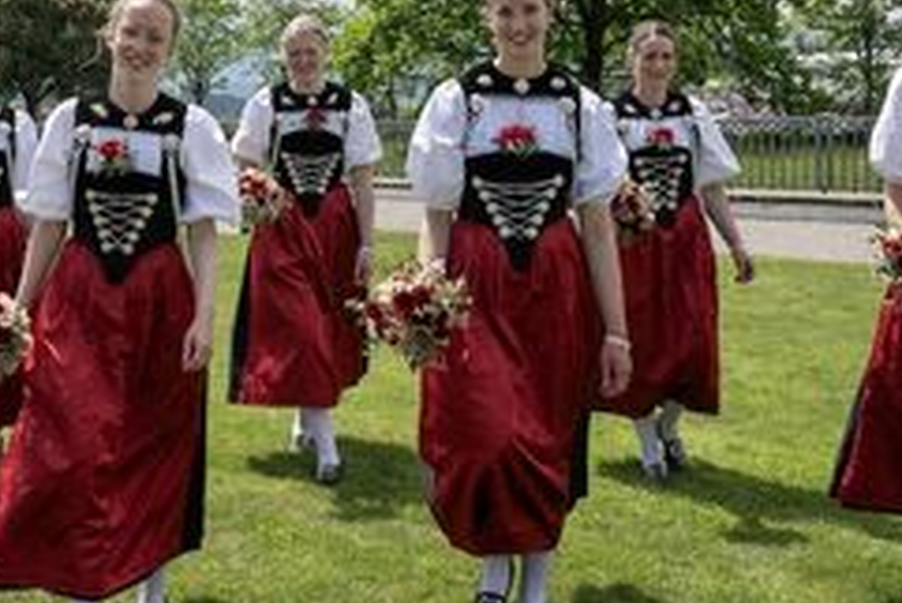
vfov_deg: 23.6
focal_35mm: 57
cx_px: 326
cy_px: 180
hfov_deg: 34.7
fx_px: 1432
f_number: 10
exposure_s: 1/1250
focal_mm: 25.5
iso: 400
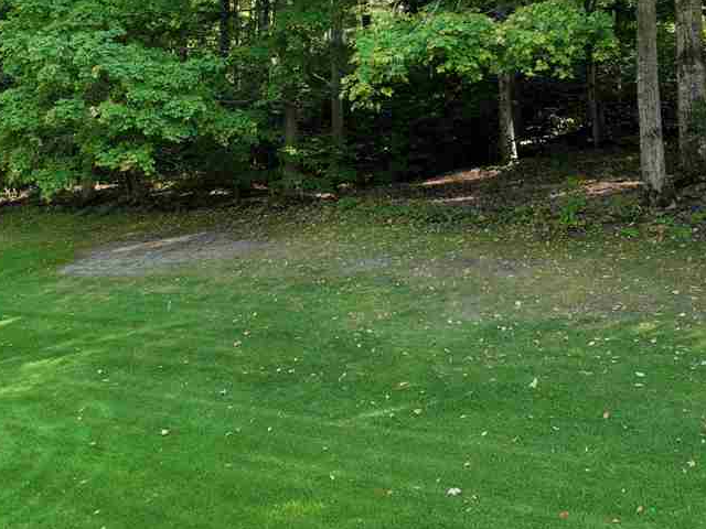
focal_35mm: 48
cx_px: 286
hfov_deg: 39.5
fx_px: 979
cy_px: 117
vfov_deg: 29.7
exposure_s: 1/240
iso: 300
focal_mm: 12.29
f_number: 2.8
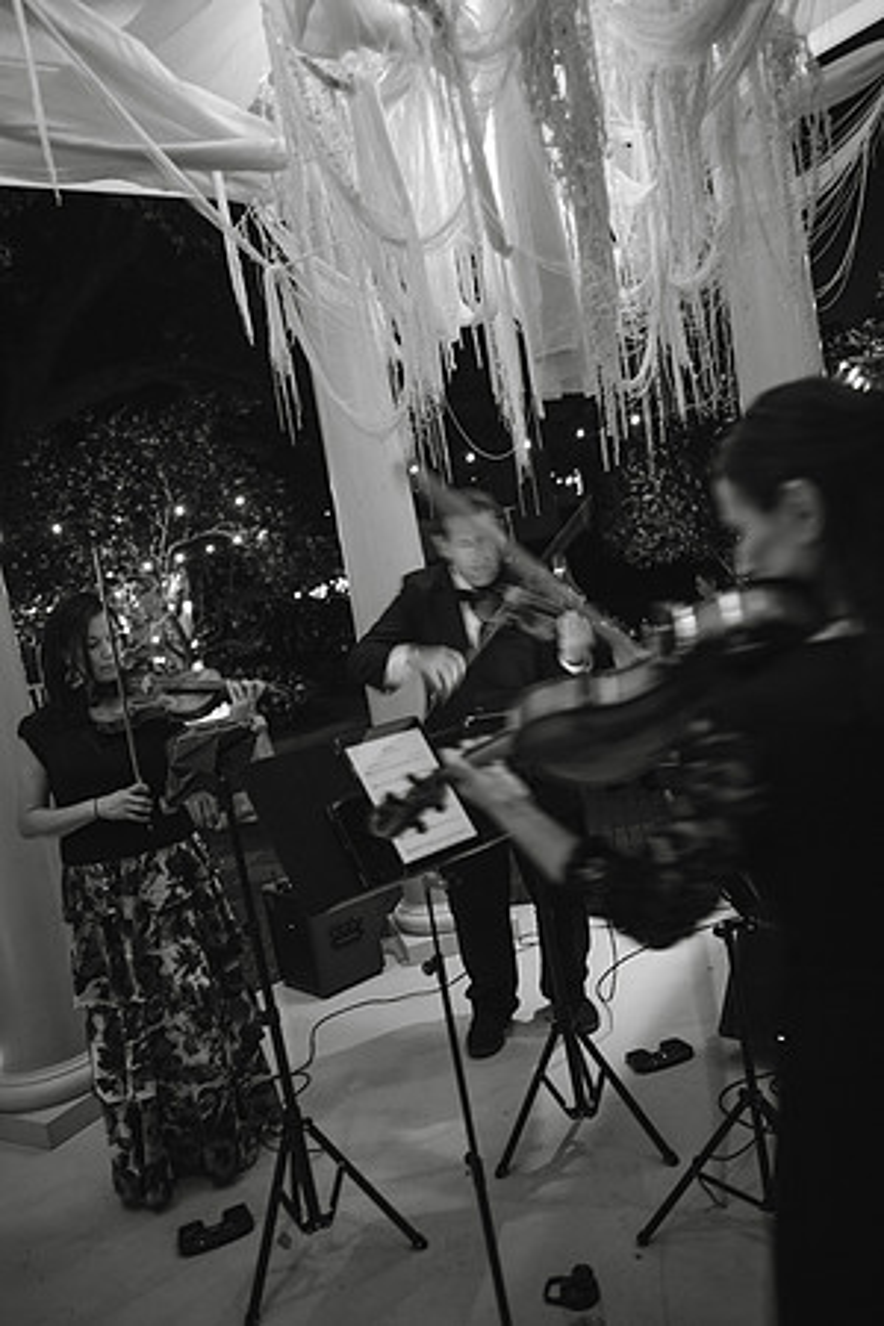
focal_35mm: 28
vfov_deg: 65.5
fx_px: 1031
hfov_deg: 46.4
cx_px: 442
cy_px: 663
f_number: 2.8
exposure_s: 1/8
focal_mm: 28
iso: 400
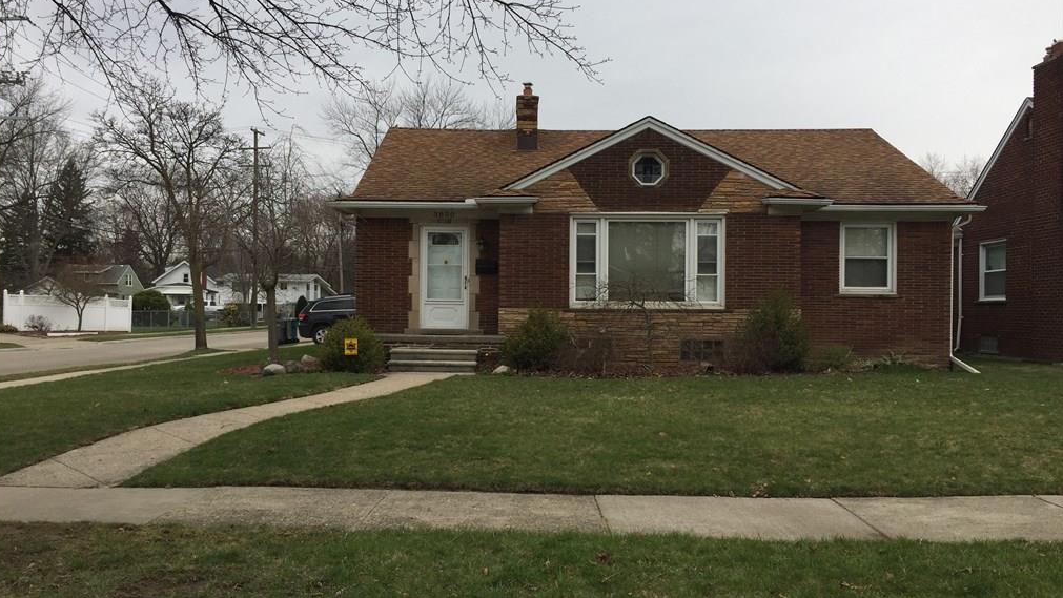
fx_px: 902
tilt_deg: -0.5
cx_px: 527
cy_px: 314
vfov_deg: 36.7
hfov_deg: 61.0
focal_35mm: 32
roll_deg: -0.3
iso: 32
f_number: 2.2
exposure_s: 1/542
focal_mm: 4.15
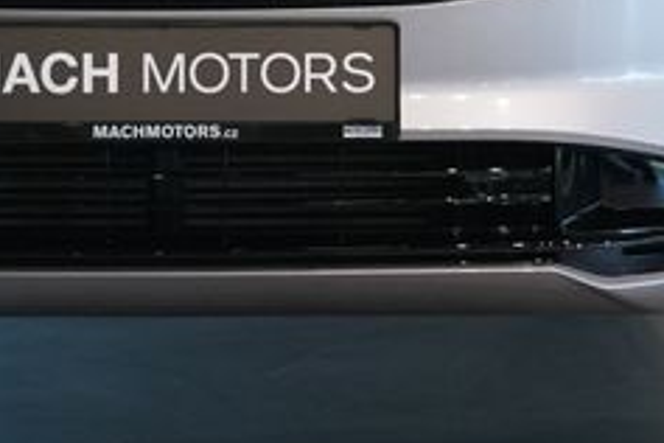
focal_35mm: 303
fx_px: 5588
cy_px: -223
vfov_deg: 4.5
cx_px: 196
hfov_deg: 6.8
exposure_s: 1/160
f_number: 5.6
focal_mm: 70
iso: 2500
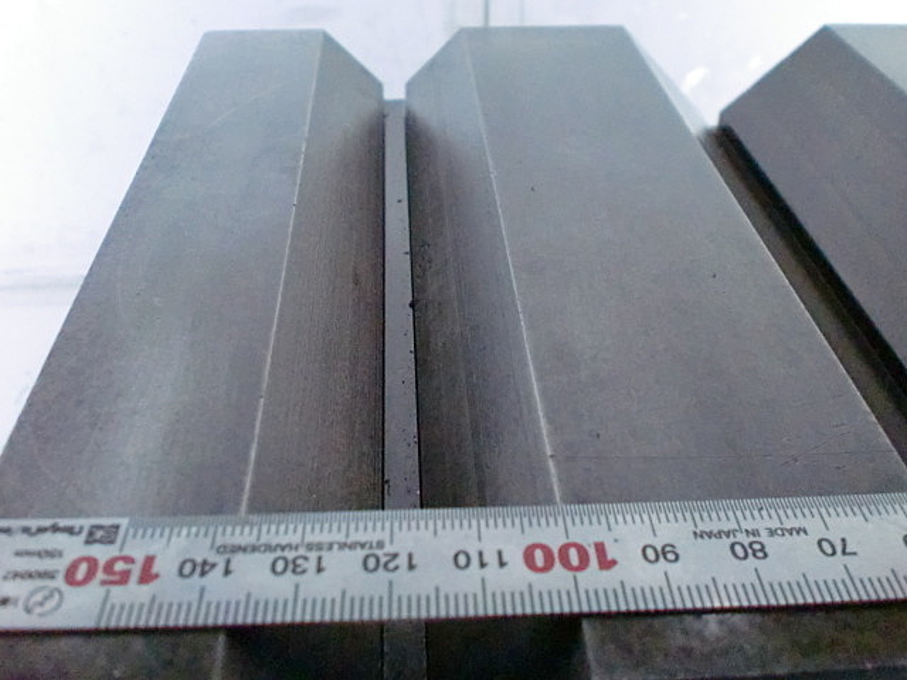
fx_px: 917
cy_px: 340
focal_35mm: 35
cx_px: 454
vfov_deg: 40.7
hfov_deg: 52.6
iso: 1600
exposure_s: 1/60
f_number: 3.1
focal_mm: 6.3
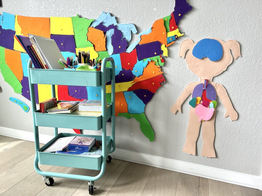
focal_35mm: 26
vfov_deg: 53.1
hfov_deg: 67.3
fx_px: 197
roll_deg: -1.7
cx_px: 131
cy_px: 98
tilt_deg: -13.1
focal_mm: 5.7
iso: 64
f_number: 1.5
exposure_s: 1/121
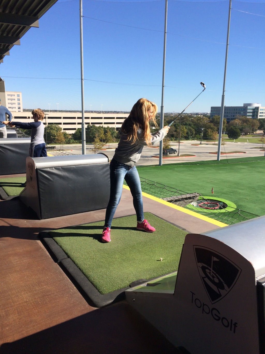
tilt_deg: -13.9
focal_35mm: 29
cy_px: 177
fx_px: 296
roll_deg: +0.3
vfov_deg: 61.7
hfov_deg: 48.2
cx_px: 132
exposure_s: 1/1580
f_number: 2.2
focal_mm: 4.15
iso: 32
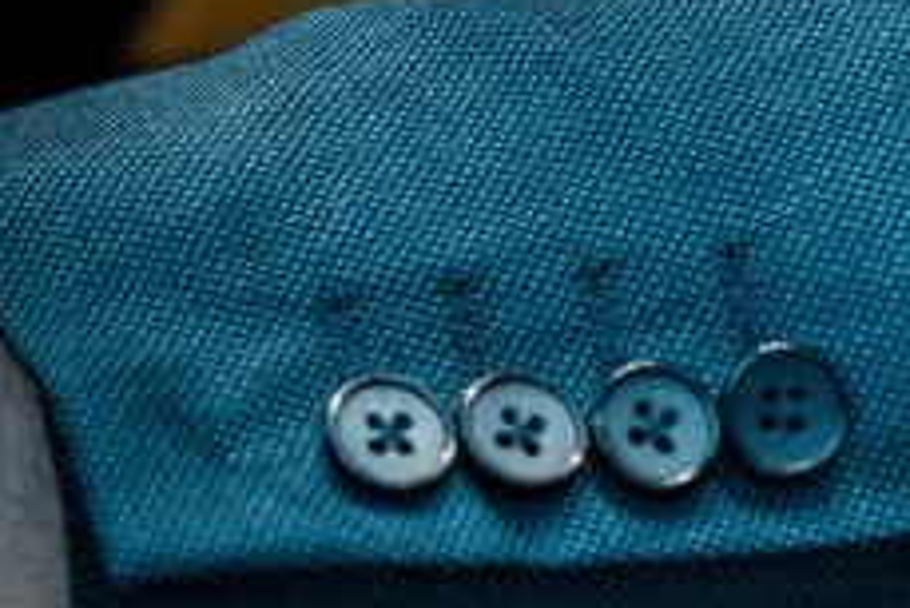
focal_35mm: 236
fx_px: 5969
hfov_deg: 8.3
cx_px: -916
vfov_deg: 5.8
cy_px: 171
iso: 640
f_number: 3.2
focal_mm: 50
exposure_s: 1/160
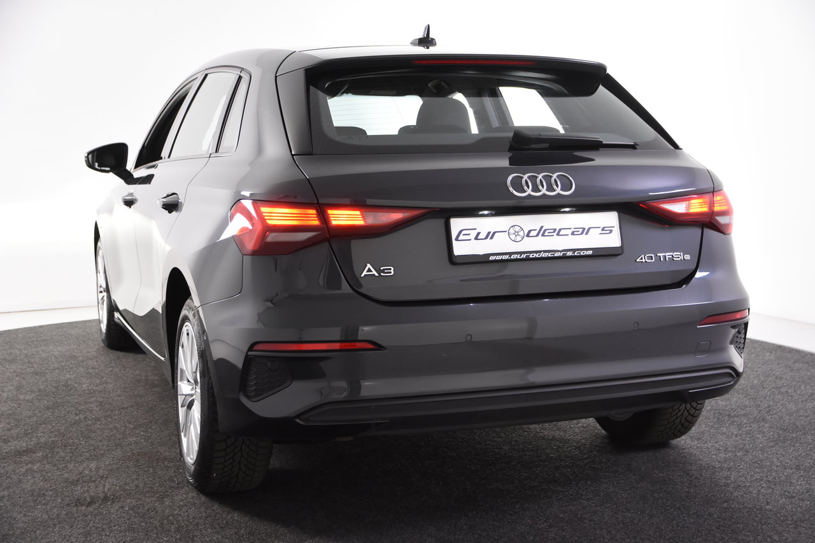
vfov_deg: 26.5
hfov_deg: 38.9
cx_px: 408
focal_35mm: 51
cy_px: 272
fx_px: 1154
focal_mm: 34
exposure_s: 1/80
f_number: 4.5
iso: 1600
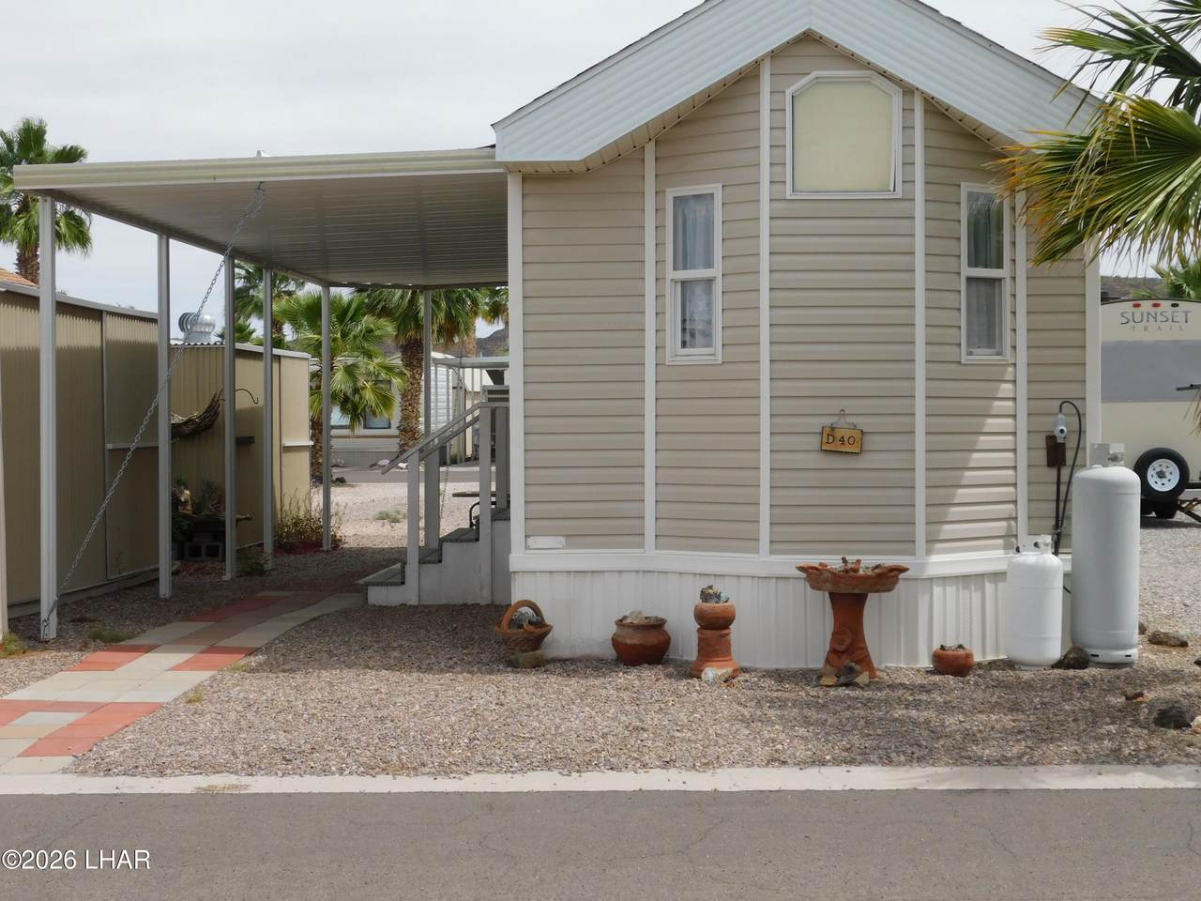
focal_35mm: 51
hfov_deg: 37.5
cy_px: 450
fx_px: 1769
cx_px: 600
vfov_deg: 28.6
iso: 125
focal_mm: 9
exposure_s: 1/1250
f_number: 3.8
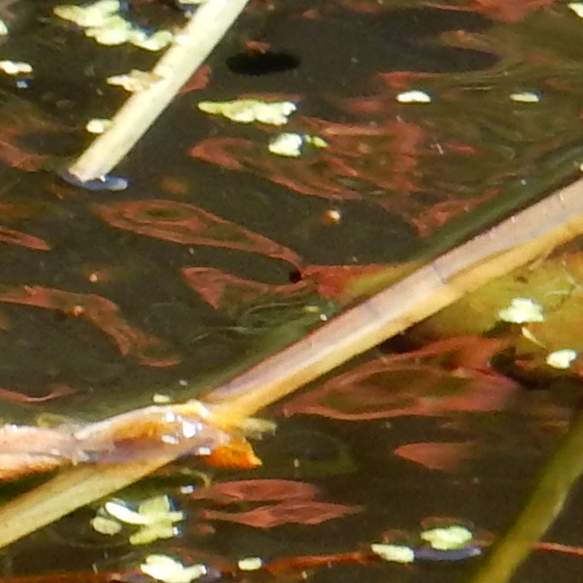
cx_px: -1534
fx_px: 17778
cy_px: 132
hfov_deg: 1.9
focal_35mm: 933
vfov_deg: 1.9
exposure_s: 1/160
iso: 125
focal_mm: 24.7
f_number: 6
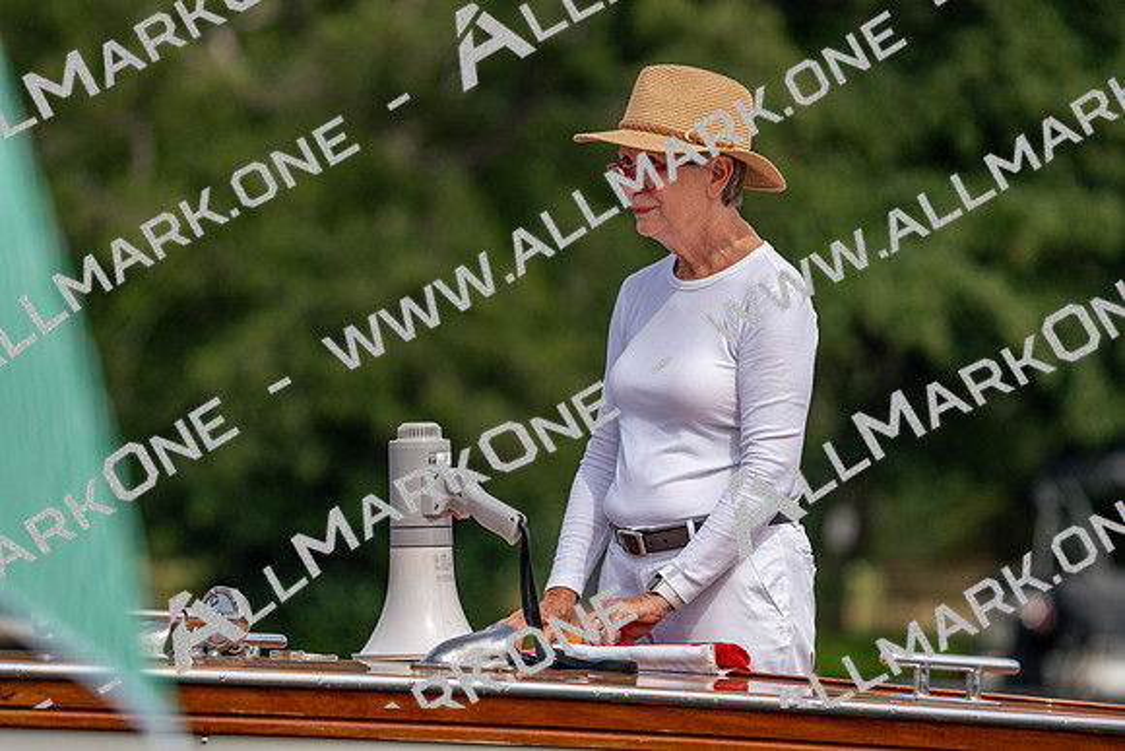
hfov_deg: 5.9
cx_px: 562
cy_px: 376
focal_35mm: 350
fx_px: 10940
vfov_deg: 3.9
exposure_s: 1/1600
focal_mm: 350
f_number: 6.3
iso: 320
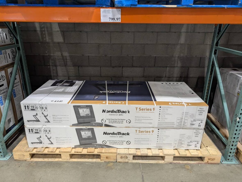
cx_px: 121
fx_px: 168
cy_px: 91
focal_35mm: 24
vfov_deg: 56.9
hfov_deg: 71.5
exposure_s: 1/65.8
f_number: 1.68
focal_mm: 6.9
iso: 20
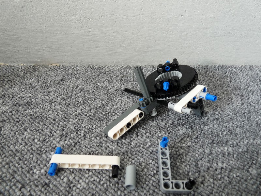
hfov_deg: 65.3
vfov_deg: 51.4
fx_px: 204
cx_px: 130
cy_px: 98
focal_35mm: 27
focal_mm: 4.8
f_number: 3.2
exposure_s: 1/3.2
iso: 100
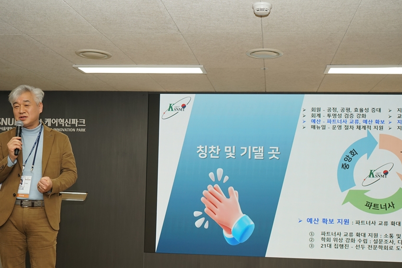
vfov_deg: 29.9
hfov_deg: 43.6
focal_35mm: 45
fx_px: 503
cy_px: 143
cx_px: 207
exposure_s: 1/80
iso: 400
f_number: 6.3
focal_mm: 38
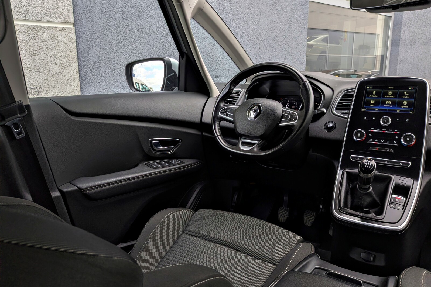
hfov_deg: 71.5
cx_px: 216
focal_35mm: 25
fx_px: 299
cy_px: 153
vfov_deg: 51.2
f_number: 1.7
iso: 31
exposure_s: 1/375
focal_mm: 4.53
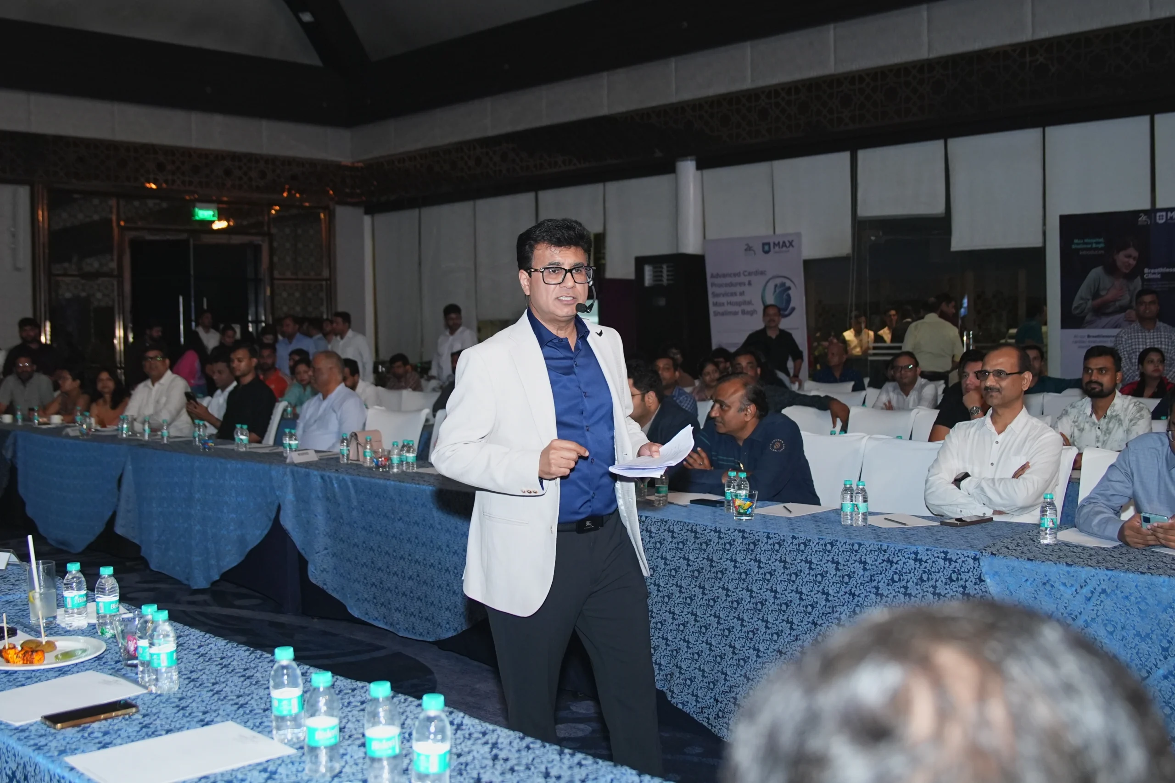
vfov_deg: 36.9
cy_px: 392
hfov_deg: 53.1
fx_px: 1175
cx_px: 588
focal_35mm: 36
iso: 2500
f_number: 2.8
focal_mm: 24
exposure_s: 1/160
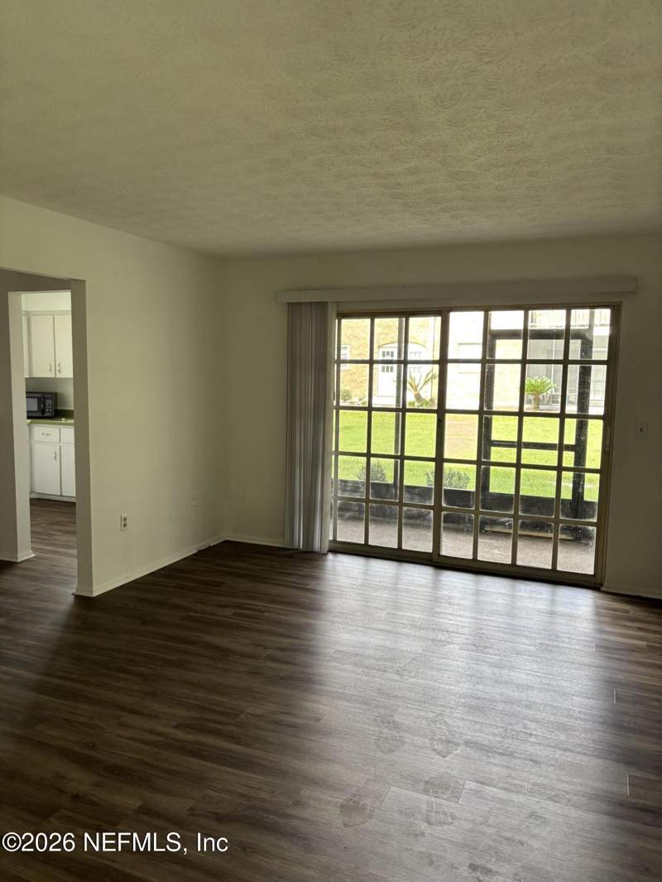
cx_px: 331
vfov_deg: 67.3
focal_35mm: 26
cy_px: 441
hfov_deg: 53.1
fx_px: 663
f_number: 1.6
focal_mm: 5.96
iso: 125
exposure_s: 1/121
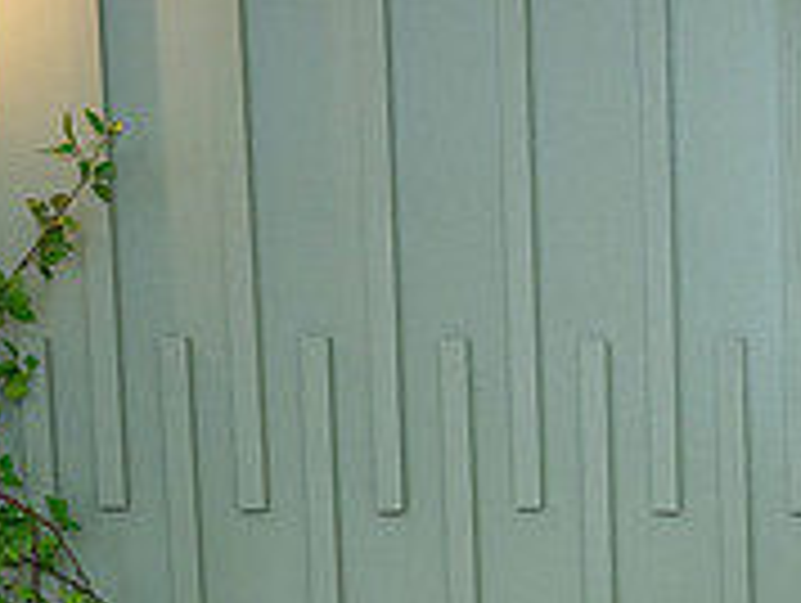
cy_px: 830
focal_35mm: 119
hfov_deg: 15.4
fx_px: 2757
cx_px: 1170
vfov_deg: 12.0
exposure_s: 1/200
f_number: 3.2
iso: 2000
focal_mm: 38
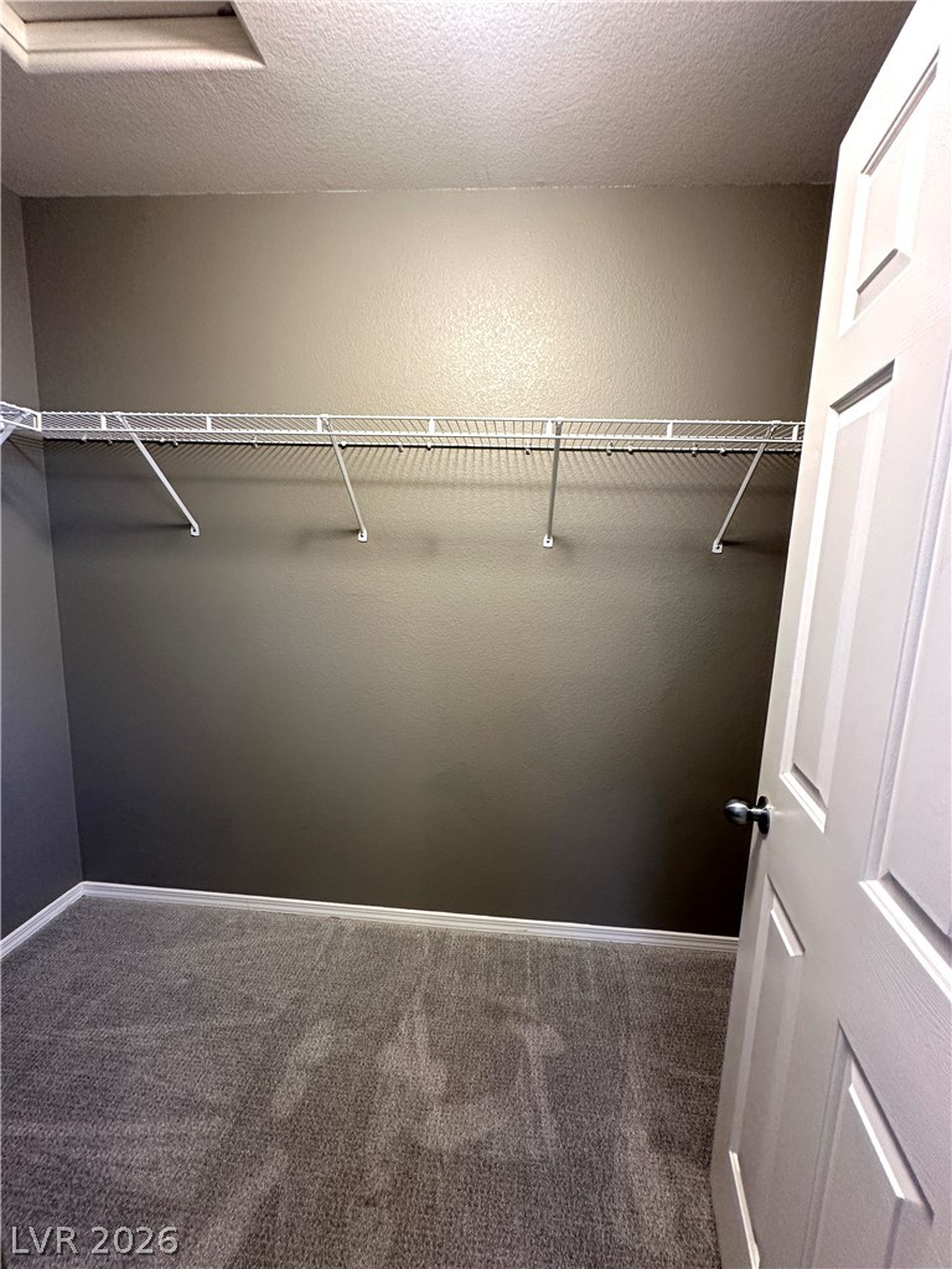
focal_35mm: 14
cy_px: 634
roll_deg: -1.7
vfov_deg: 102.1
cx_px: 476
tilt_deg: -9.1
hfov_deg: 85.7
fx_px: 513
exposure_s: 1/60
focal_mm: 2.22
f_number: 2.2
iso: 200
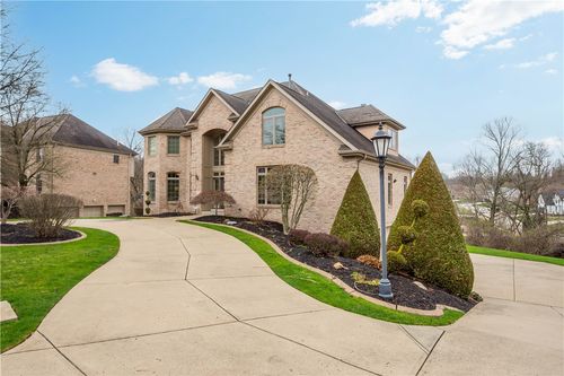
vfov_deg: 59.5
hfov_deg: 81.2
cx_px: 282
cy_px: 188
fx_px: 329
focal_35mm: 21
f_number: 6.3
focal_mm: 14
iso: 100
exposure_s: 1/320
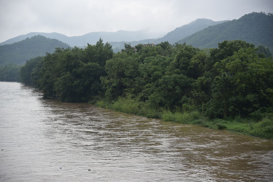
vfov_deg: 16.7
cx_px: 136
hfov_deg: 24.8
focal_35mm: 82
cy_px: 91
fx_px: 622
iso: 125
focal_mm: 82
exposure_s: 1/500
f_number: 4
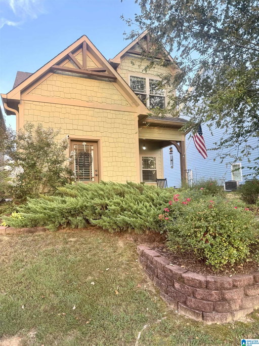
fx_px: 240
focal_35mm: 24
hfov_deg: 56.8
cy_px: 173
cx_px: 130
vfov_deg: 71.6
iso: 64
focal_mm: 6.76
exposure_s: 1/233
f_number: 1.78
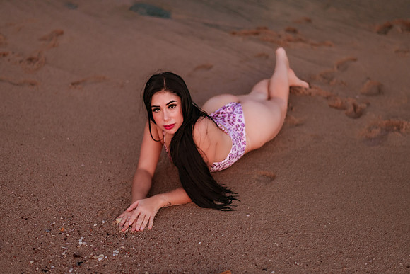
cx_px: 205
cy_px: 137
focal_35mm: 58
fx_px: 661
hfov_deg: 34.5
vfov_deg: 23.4
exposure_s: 1/80
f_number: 1.4
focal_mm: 58
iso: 1600
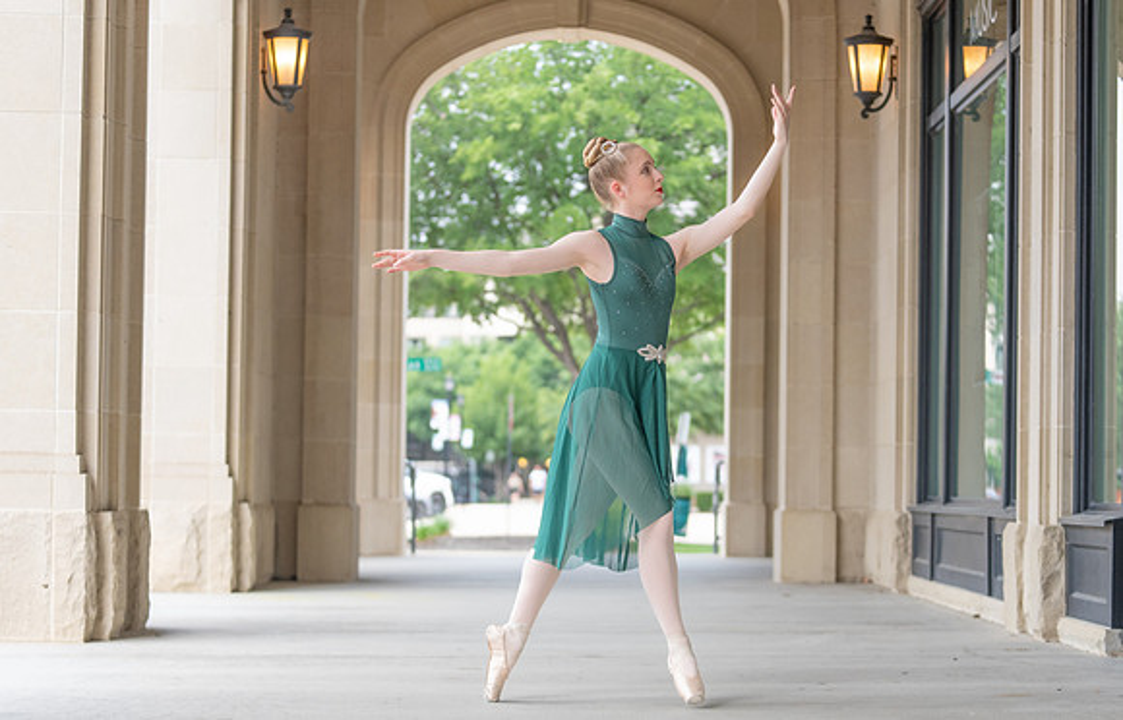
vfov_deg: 16.8
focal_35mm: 79
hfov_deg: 26.0
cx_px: 591
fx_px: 2435
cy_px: 412
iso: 640
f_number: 2.8
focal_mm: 70
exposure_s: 1/320
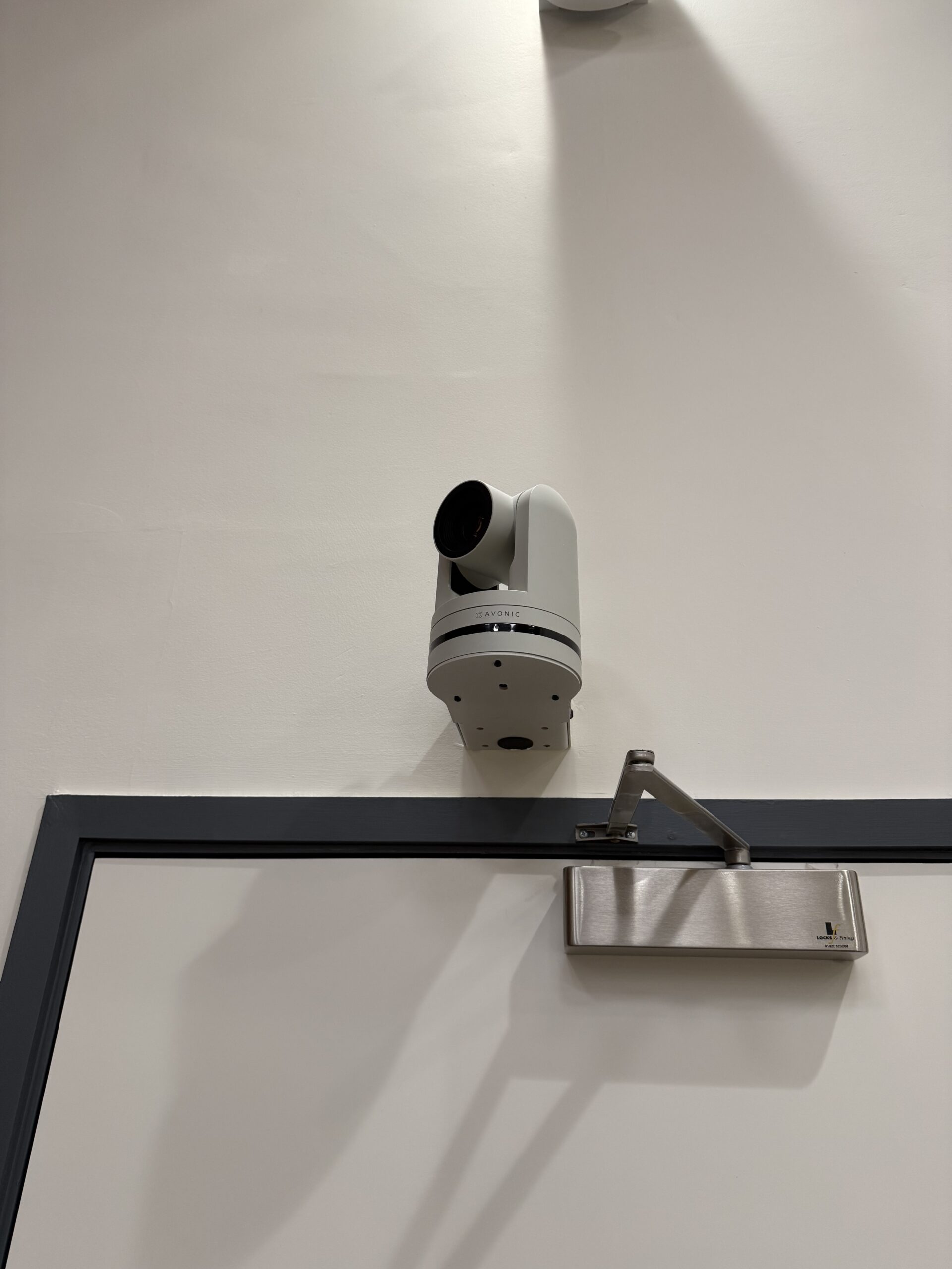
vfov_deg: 71.6
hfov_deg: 56.8
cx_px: 476
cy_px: 634
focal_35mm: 24
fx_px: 880
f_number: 1.78
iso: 160
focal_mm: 6.76
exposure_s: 1/100
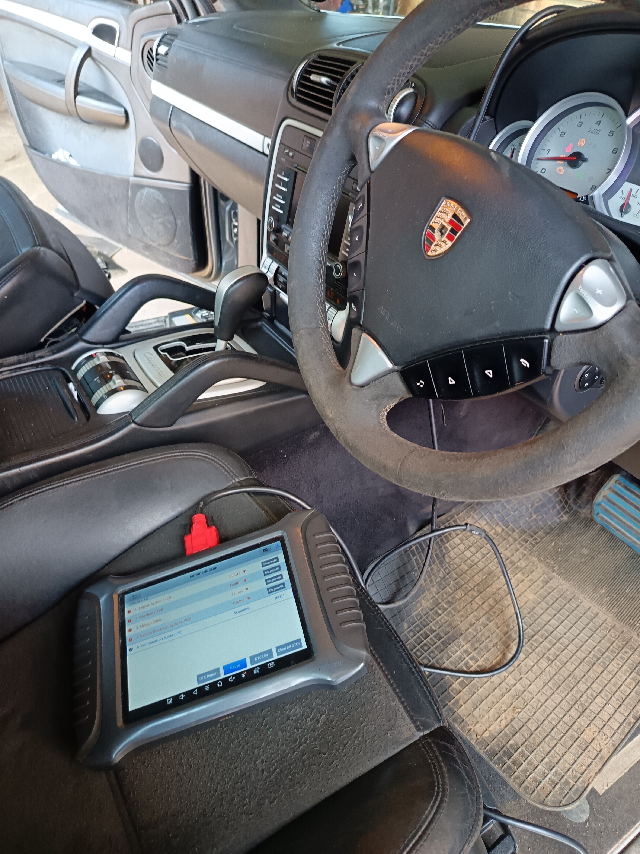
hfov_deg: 56.8
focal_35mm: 24
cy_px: 427
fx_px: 592
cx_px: 320
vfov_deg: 71.6
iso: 2208
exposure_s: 1/100
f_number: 1.75
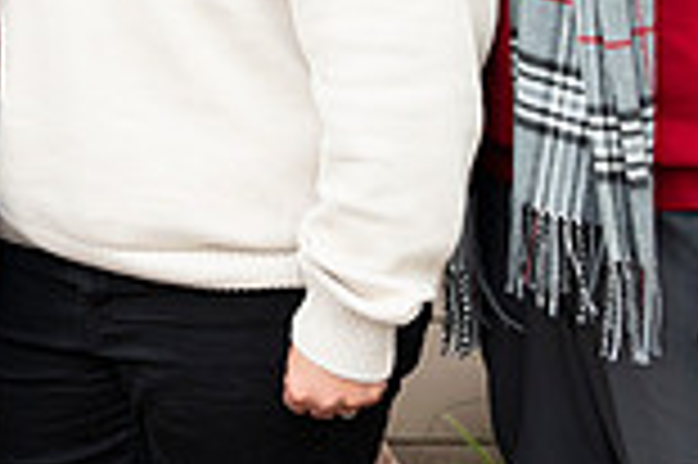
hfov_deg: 16.3
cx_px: -158
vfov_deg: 10.8
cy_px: -300
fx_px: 2324
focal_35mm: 120
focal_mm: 32
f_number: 4.8
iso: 400
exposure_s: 1/160
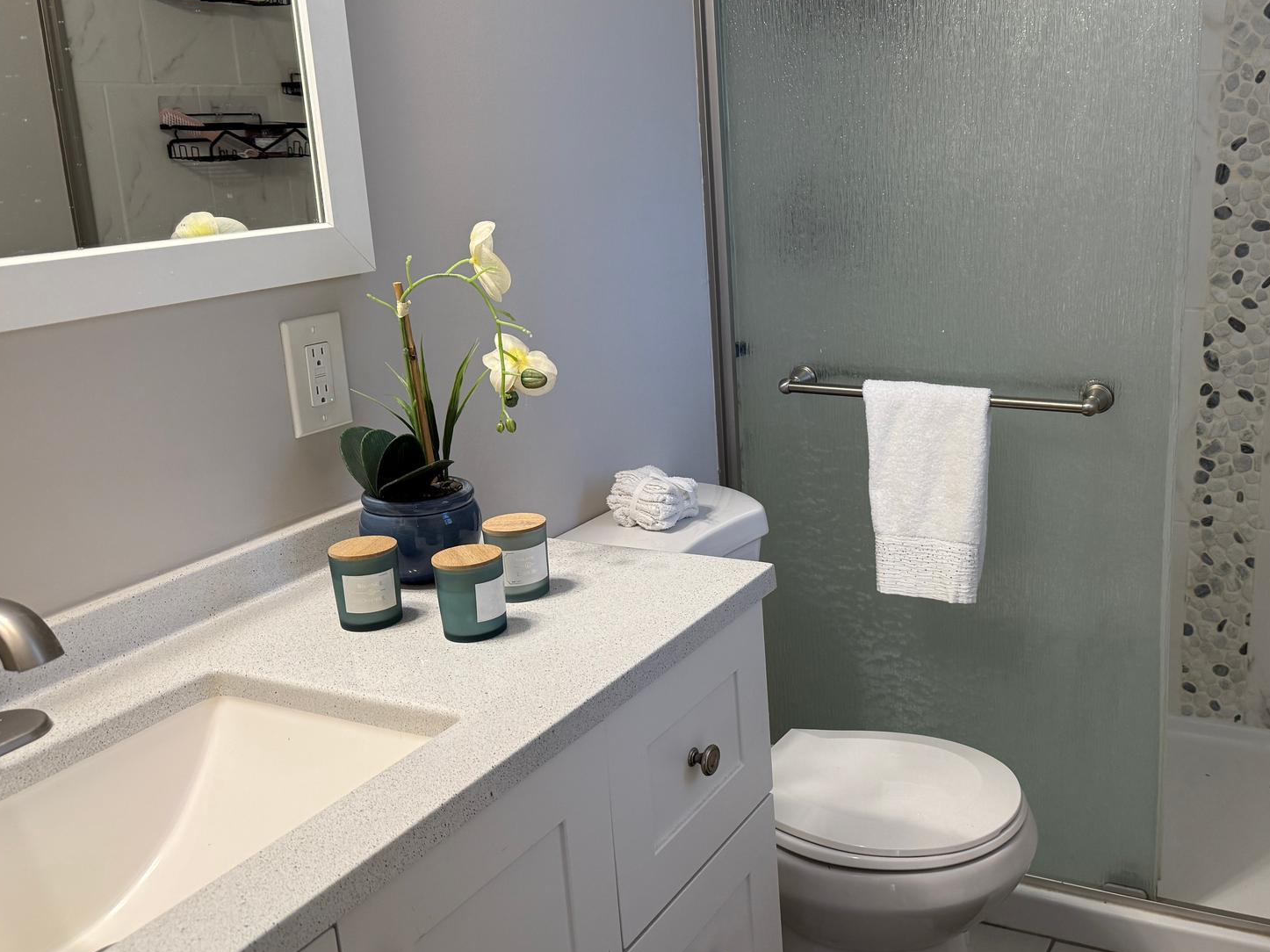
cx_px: 876
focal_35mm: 34
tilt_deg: -15.7
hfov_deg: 52.6
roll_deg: +0.7
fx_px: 1247
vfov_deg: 41.8
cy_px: 471
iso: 160
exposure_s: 1/120
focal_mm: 6.76
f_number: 1.78
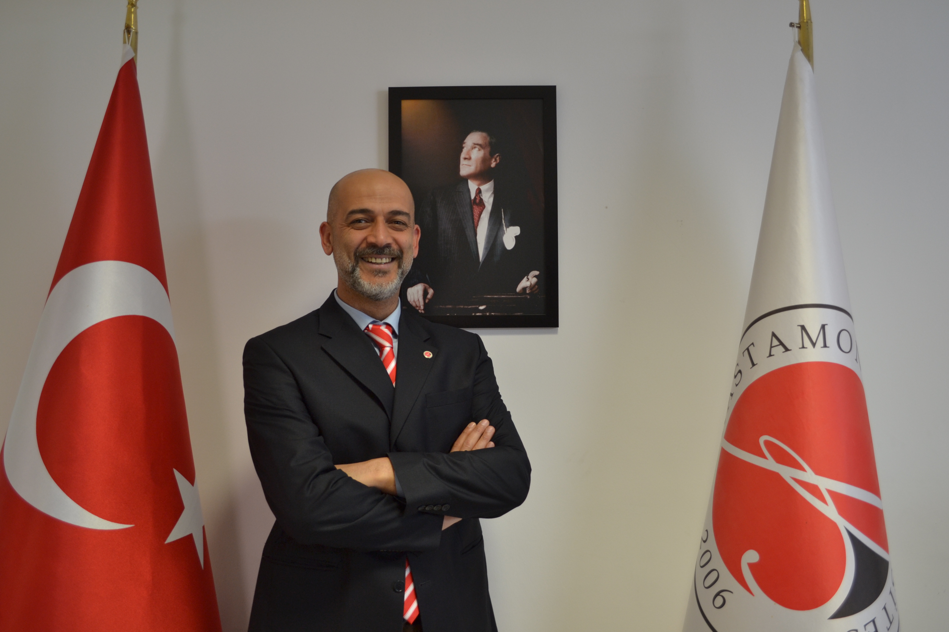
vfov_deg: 40.0
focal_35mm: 33
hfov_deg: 57.2
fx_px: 870
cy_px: 316
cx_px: 474
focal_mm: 22
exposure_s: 1/30
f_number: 3.8
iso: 280
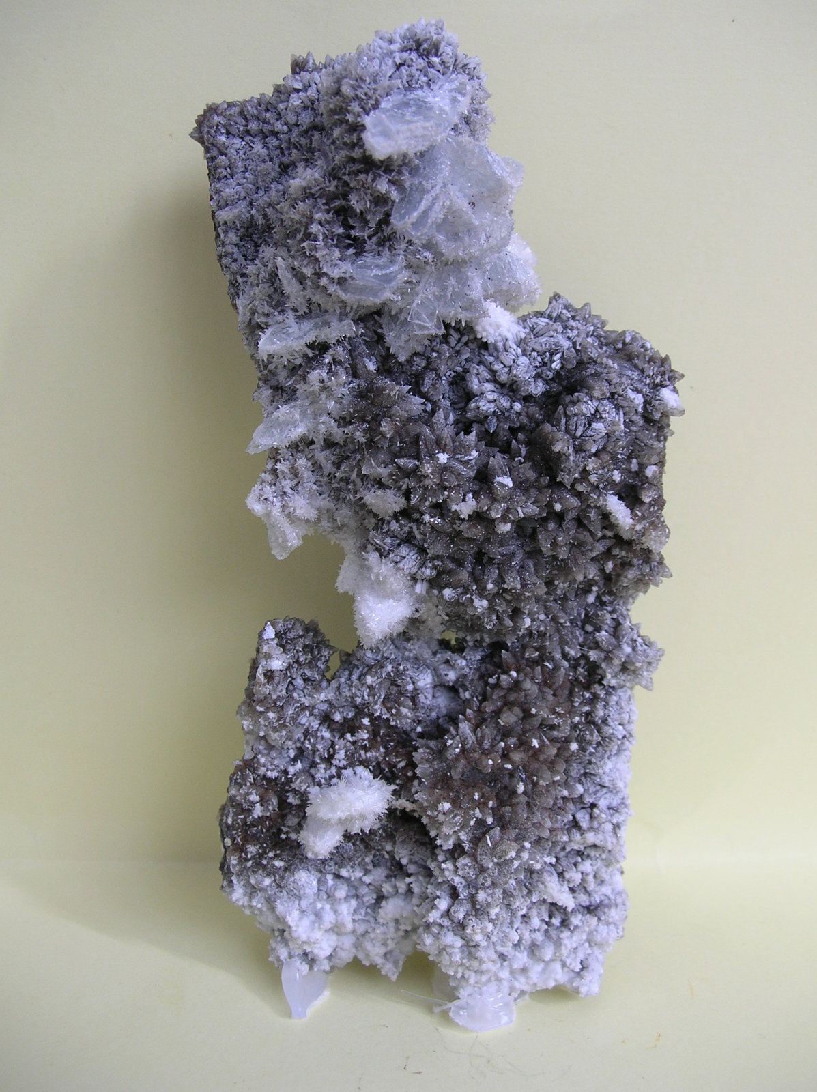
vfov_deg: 51.4
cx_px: 408
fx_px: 1135
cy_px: 546
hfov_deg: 39.6
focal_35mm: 36
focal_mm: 6
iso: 50
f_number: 2.7
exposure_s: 1/69.8
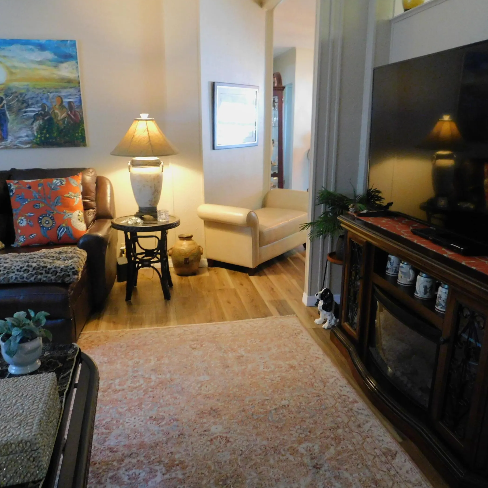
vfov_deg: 57.3
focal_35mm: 28
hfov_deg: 57.3
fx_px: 447
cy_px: 250
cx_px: 242
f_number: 3
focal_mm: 4
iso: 400
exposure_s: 1/13
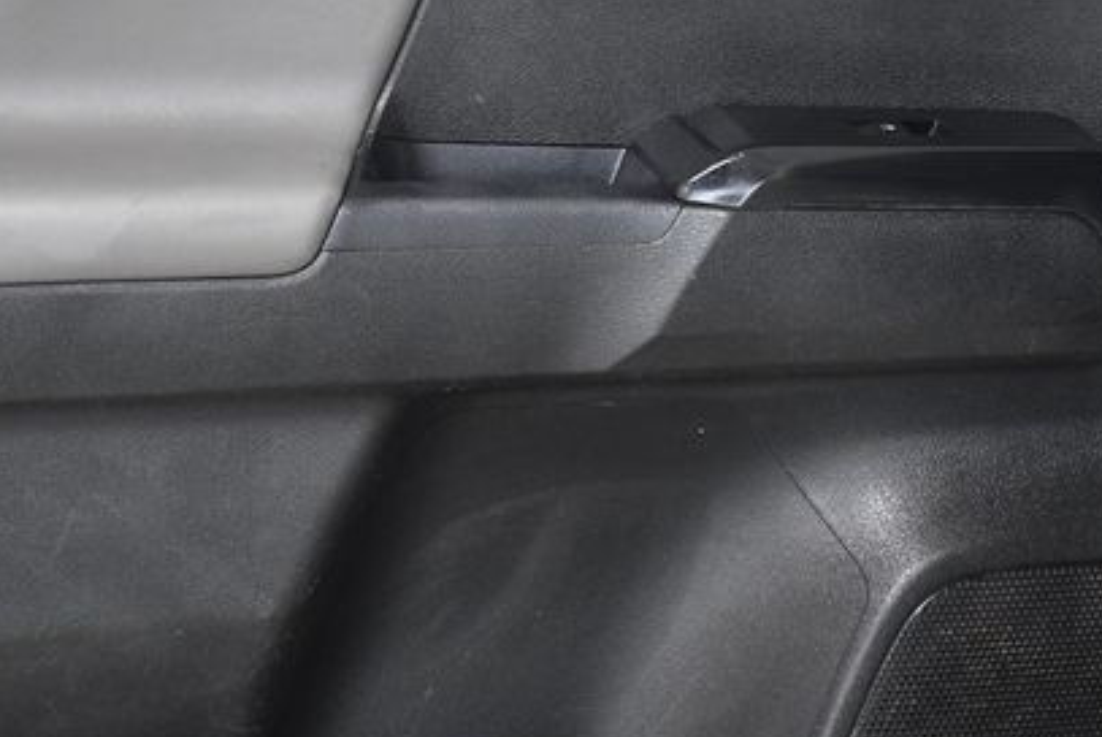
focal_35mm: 99
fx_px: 3033
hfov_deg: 20.6
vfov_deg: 13.8
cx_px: 447
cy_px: 229
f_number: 4.5
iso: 2500
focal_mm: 42
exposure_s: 1/125
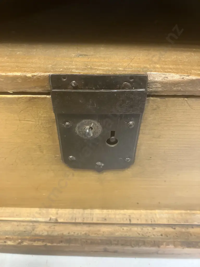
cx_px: 100
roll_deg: -0.9
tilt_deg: -41.4
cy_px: 134
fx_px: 216
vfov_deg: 63.4
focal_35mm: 28
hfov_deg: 49.7
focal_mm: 3.99
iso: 320
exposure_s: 1/33
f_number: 1.8
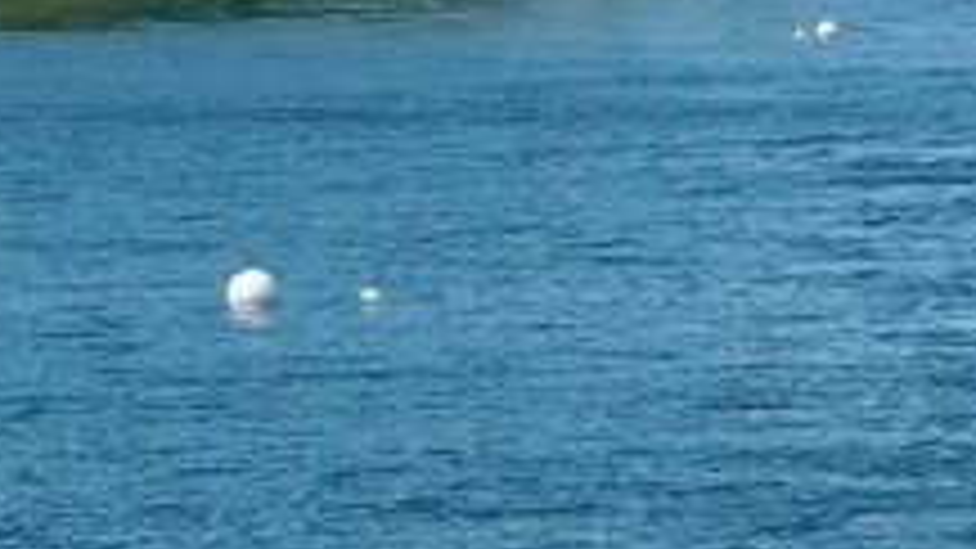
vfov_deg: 4.0
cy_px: 202
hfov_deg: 6.8
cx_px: 2087
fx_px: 7841
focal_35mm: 303
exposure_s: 1/640
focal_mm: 9.7
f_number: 3.9
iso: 100
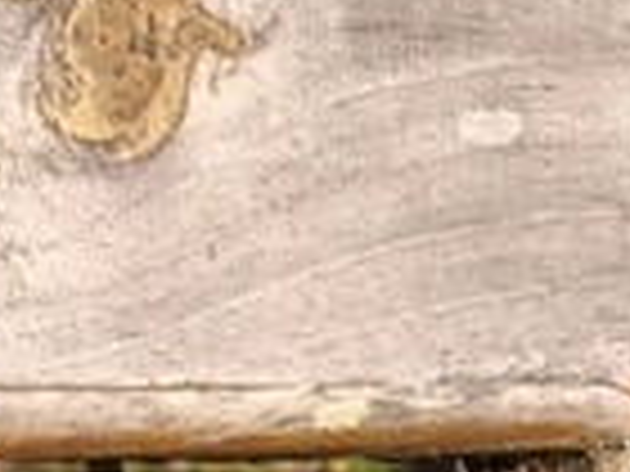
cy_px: 1178
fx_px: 5187
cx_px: 650
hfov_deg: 6.9
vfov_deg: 5.0
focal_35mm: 285
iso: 50
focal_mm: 4.71
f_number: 1.7
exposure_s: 1/396
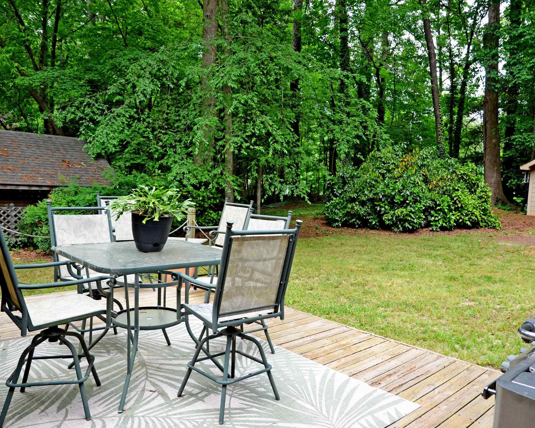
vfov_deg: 51.5
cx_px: 315
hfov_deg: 61.8
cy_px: 216
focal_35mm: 28
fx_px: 443
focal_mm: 16
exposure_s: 1/160
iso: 200
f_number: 6.3
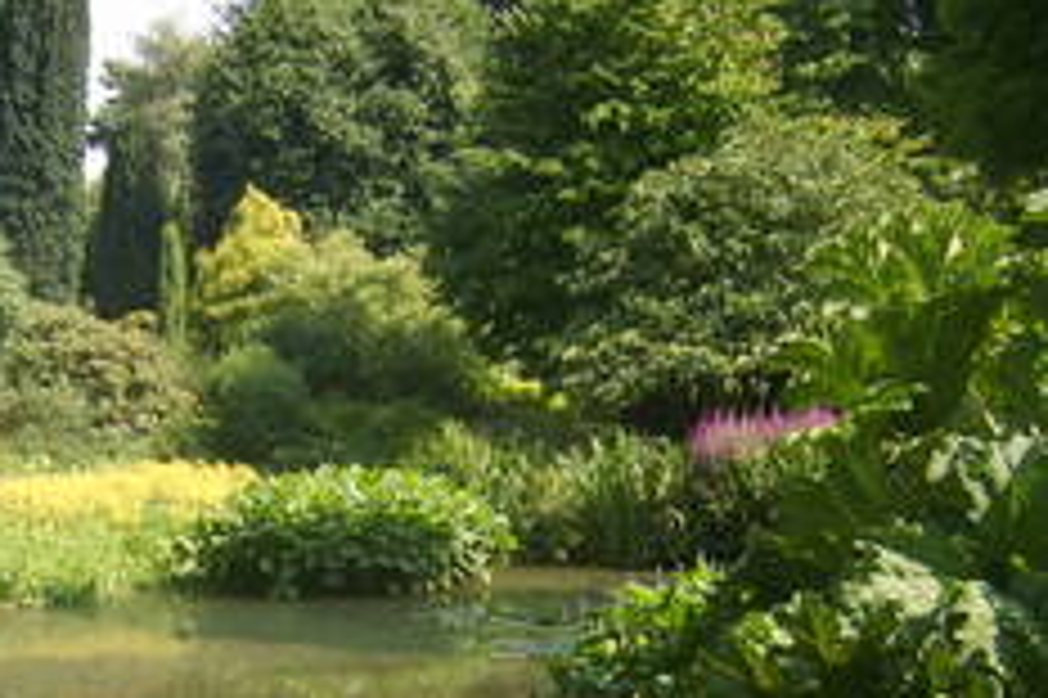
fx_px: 1774
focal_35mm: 61
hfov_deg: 32.3
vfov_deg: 22.2
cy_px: 450
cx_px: 256
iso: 71
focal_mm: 8.13
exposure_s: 1/148
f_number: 5.6
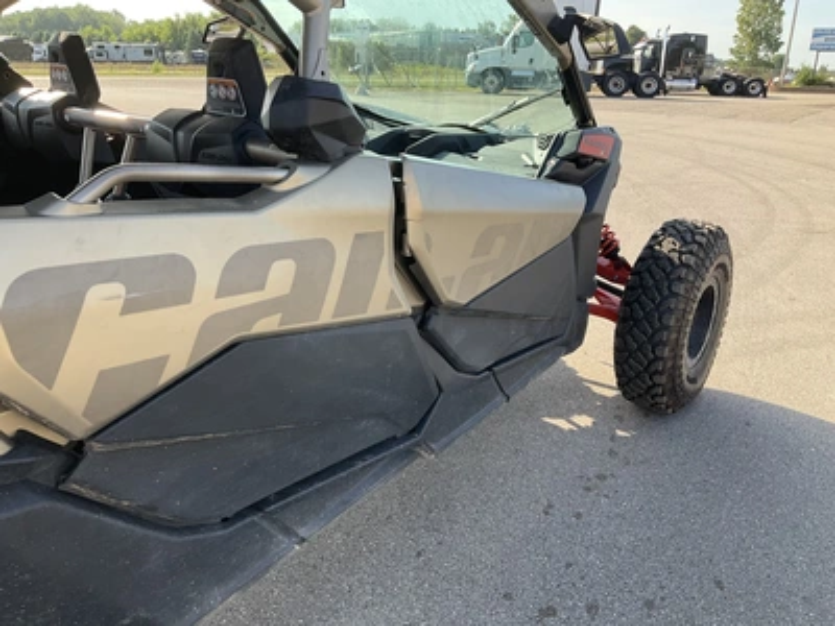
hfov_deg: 61.7
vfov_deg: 48.2
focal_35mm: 29
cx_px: 418
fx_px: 700
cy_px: 313
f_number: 1.8
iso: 25
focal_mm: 3
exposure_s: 1/333
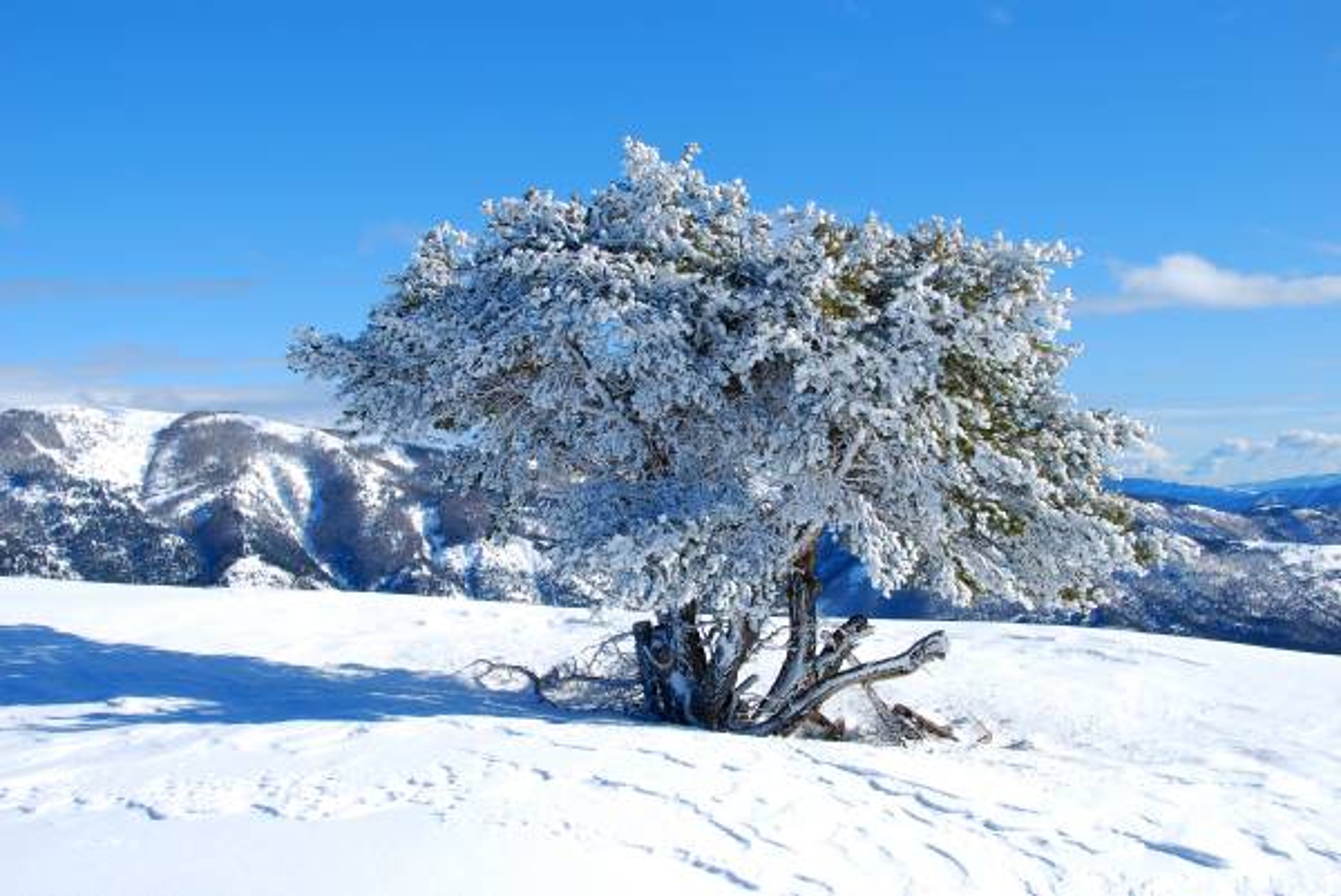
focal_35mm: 48
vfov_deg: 28.1
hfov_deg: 41.1
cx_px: 670
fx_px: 1789
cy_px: 448
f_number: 10
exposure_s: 1/400
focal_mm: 32
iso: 200
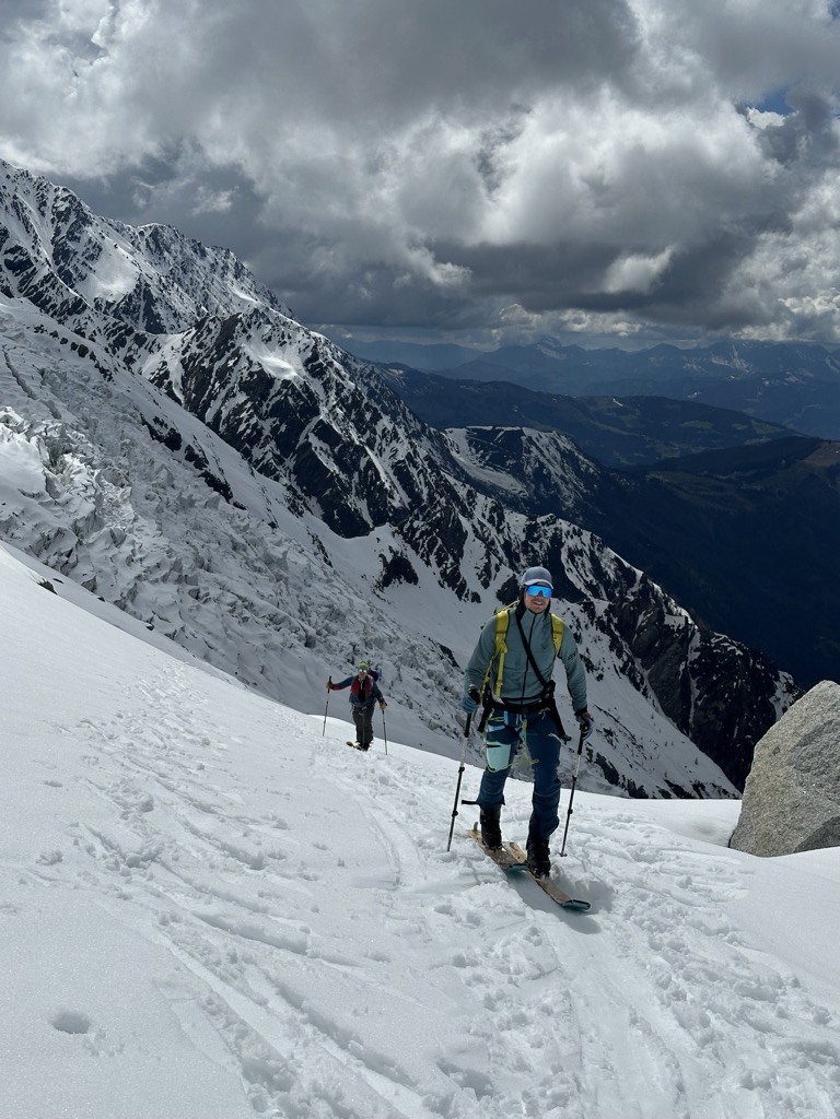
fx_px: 1553
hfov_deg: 30.3
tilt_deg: -8.0
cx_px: 420
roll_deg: -1.9
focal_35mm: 48
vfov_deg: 39.7
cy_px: 560
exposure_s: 1/18868
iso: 50
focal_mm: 6.86
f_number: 1.78
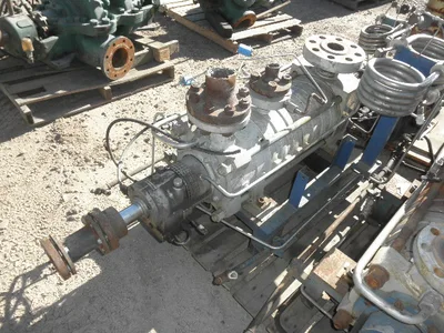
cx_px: 222
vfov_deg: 49.7
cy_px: 166
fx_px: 359
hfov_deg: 63.4
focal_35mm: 28
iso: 64
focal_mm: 5
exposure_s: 1/320
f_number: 3
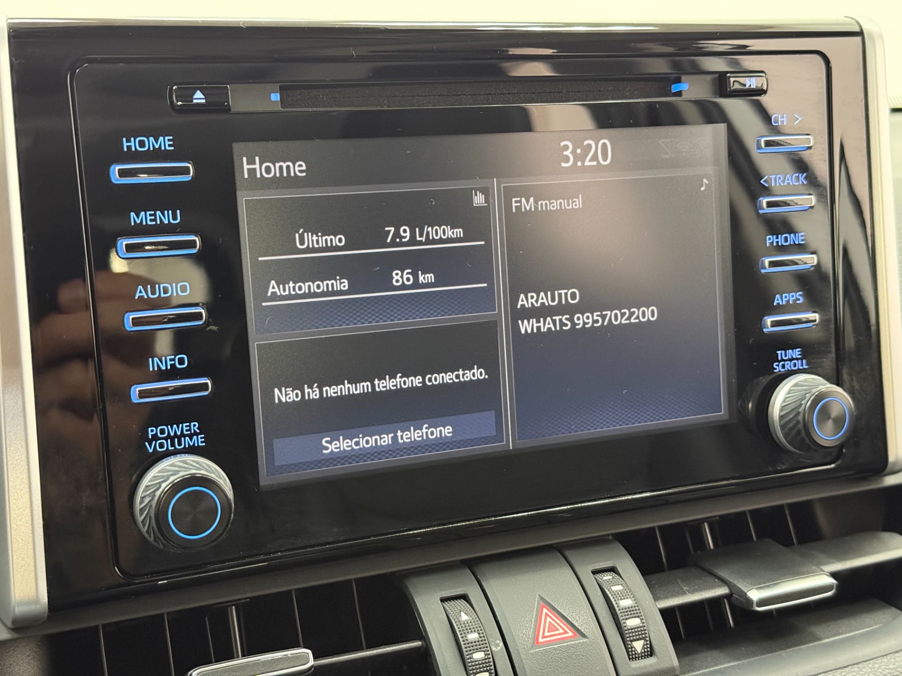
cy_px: 338
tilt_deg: -12.5
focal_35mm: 48
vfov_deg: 30.3
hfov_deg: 39.7
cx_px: 451
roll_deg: +0.3
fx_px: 1251
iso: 640
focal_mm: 6.76
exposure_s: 1/30
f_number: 1.78
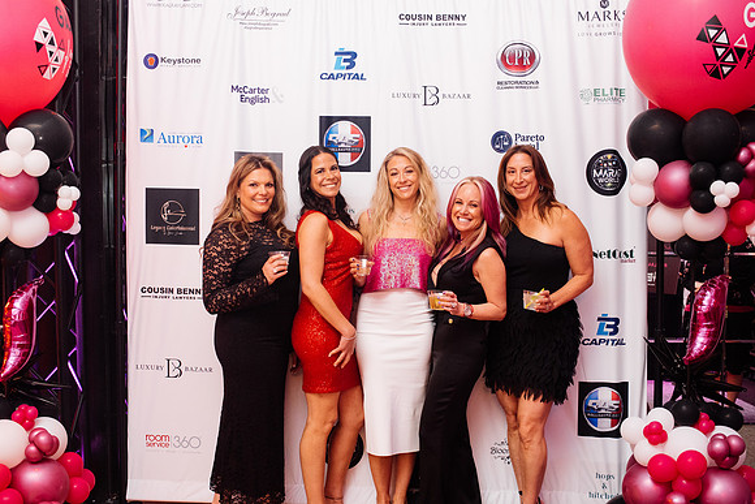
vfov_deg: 33.4
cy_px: 266
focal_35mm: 40
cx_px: 377
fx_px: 839
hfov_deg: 48.4
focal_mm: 35
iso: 2500
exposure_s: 1/200
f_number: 2.8
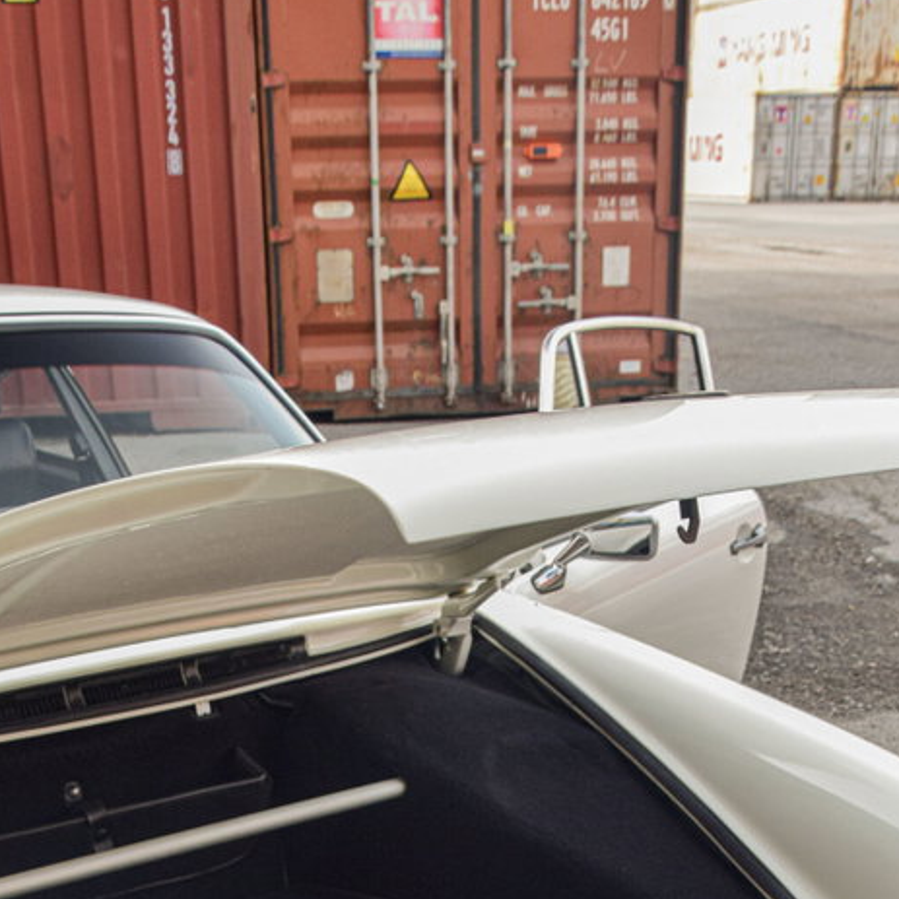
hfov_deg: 30.0
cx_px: 414
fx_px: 1675
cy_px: 873
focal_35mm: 57
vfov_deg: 28.4
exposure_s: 1/200
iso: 400
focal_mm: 18
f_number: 7.1
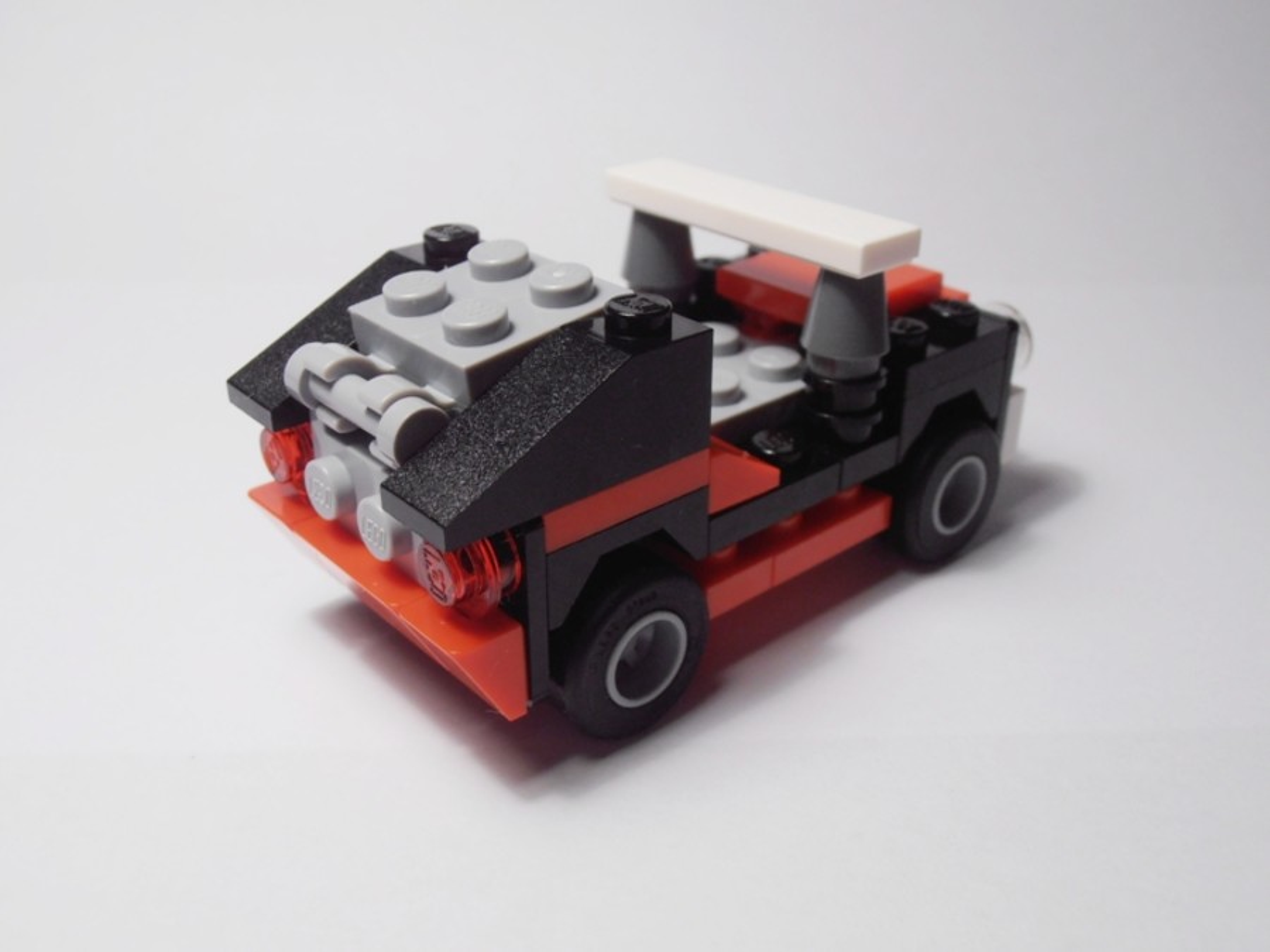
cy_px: 476
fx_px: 1357
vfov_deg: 38.7
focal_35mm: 37
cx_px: 635
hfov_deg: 50.1
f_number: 3.9
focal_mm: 6.61
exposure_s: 1/50
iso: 80
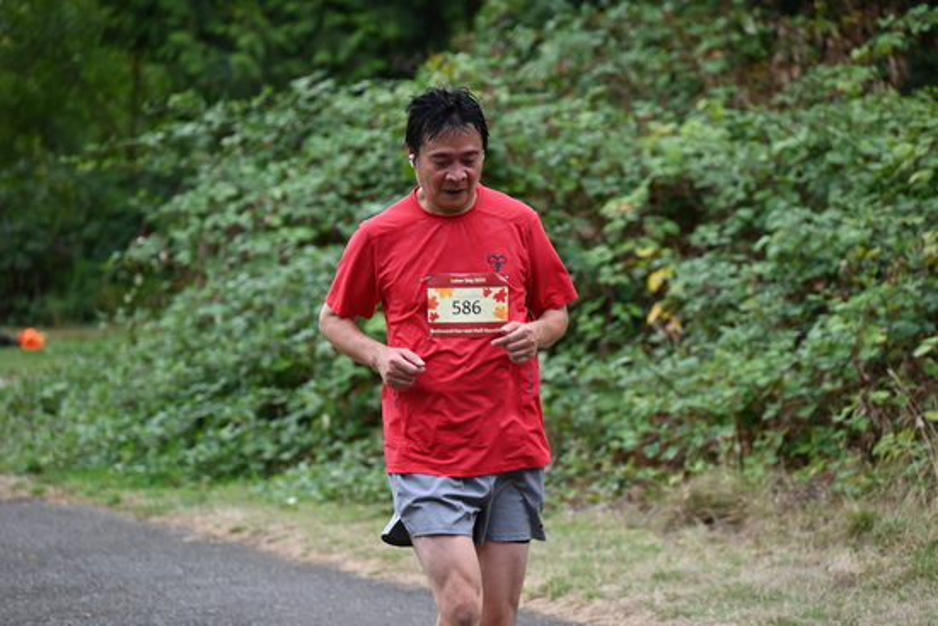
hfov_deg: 10.3
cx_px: 469
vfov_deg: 6.9
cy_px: 313
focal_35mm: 200
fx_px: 5212
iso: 400
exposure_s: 1/320
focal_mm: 200
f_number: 6.3
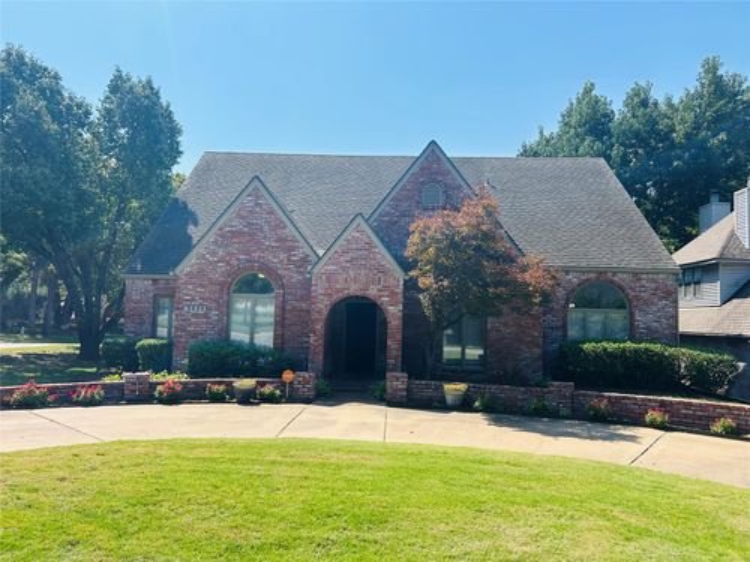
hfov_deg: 67.3
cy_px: 281
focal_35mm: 26
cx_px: 375
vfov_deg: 53.1
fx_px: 563
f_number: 1.5
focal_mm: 5.7
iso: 50
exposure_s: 1/3831
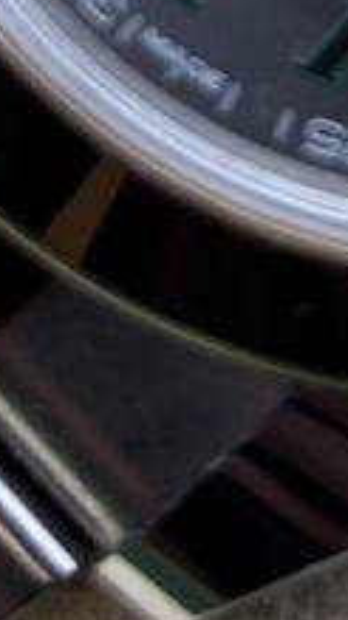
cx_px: 458
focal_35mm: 265
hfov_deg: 4.6
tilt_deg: -50.9
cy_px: -657
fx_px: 4352
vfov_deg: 7.8
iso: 50
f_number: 1.6
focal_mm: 5.96
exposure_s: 1/81
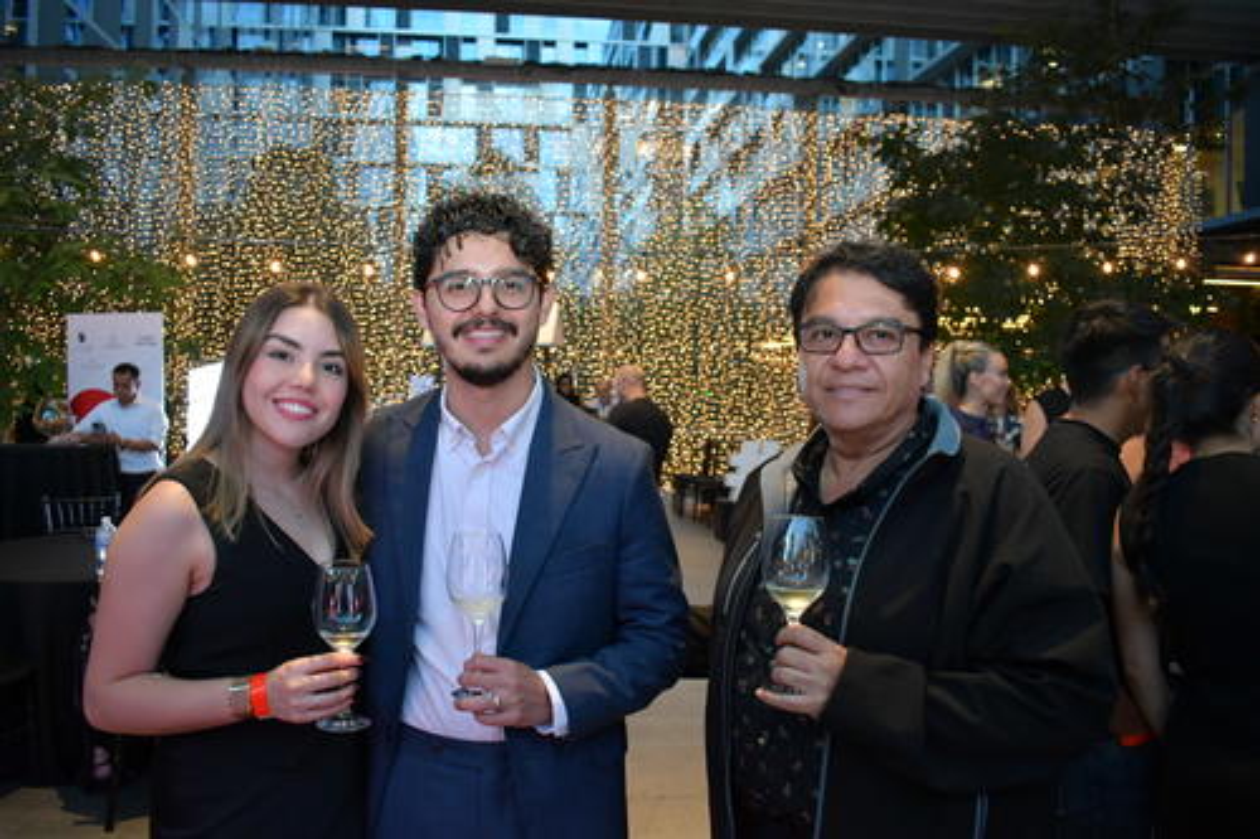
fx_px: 1050
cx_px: 630
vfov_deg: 43.6
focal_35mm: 30
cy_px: 420
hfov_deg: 61.9
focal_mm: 20
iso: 1800
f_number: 4
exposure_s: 1/60
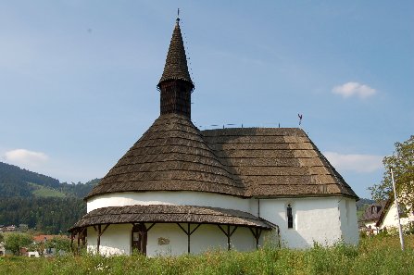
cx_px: 207
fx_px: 414
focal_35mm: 36
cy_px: 138
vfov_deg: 36.8
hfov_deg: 53.2
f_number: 9
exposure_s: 1/320
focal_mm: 24
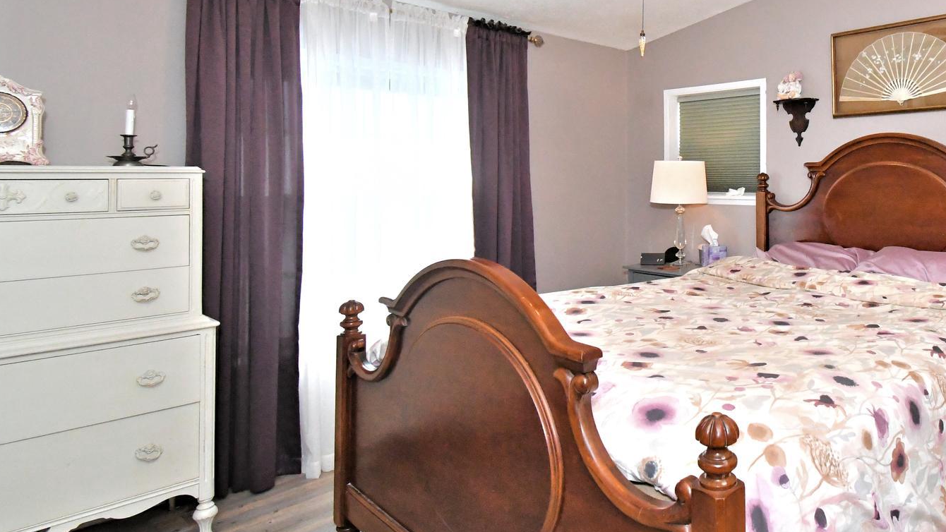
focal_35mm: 24
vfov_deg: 46.8
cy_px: 169
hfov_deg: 71.5
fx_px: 602
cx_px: 702
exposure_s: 1/250
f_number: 9
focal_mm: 10
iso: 4000
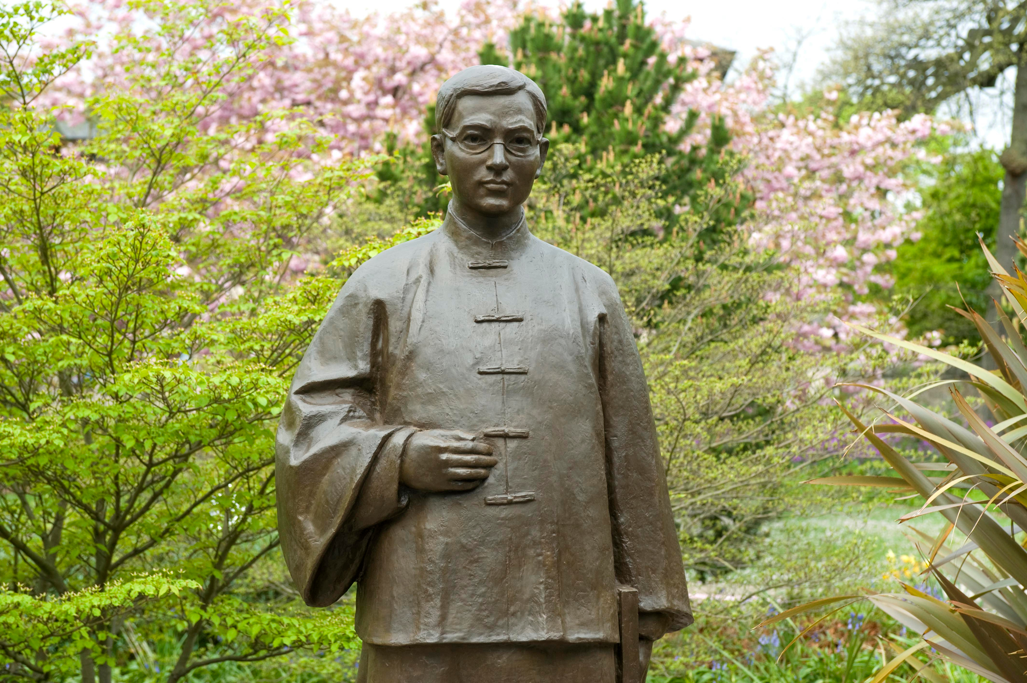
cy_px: 342
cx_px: 514
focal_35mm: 70
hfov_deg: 28.9
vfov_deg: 19.4
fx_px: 1996
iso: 500
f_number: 7.1
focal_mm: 70
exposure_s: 1/250
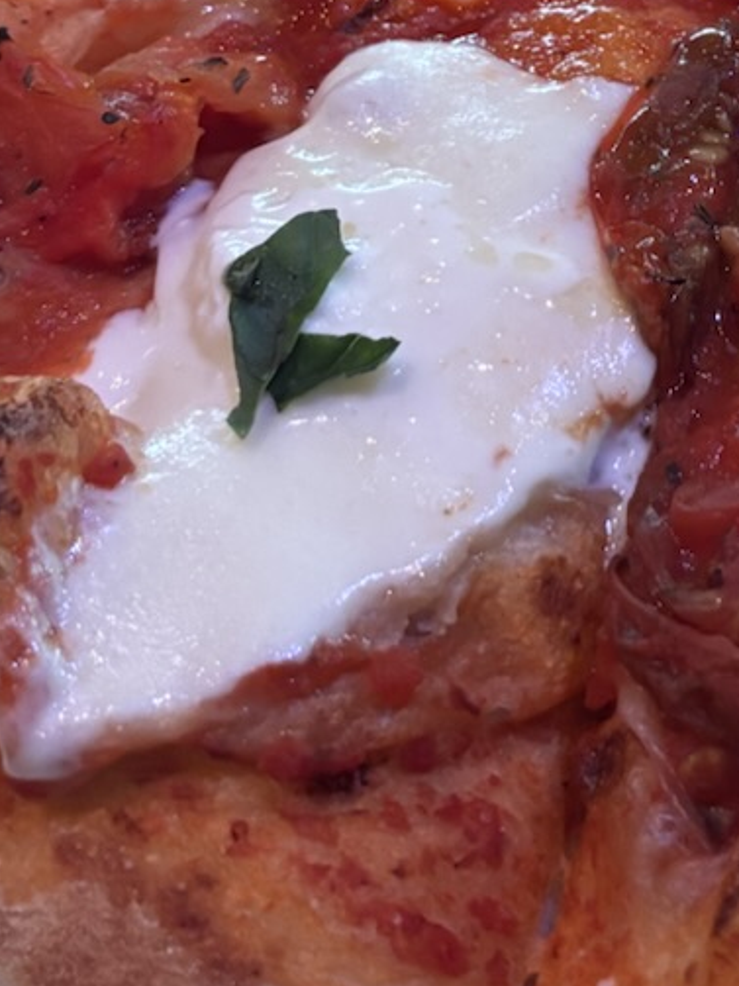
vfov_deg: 20.3
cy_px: -53
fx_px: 2648
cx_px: 853
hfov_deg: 15.4
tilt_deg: -51.4
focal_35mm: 93
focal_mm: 5.96
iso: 500
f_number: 1.6
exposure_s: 1/43
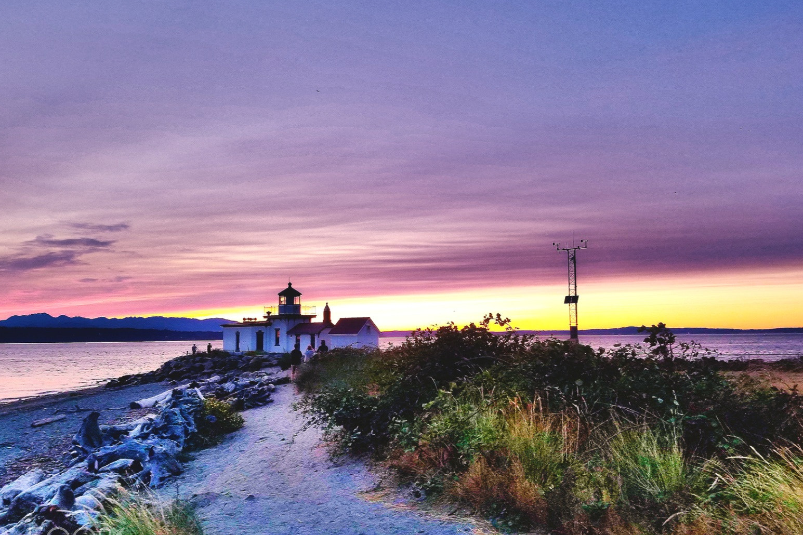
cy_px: 296
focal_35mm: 28
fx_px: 625
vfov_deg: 46.3
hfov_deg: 65.5
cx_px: 412
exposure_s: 1/60
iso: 160
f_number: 1.7
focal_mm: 4.25
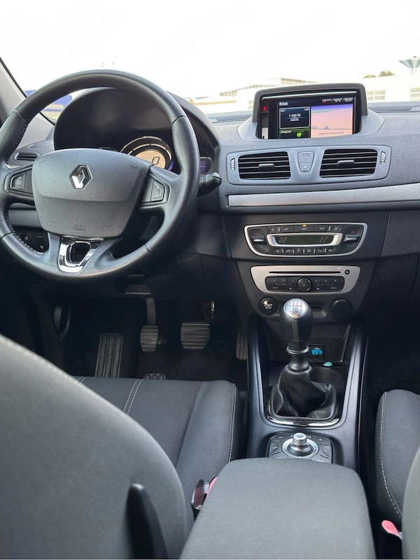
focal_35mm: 35
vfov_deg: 52.6
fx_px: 566
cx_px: 210
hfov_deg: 40.7
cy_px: 280
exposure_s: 1/78
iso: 125
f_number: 1.78
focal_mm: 6.76
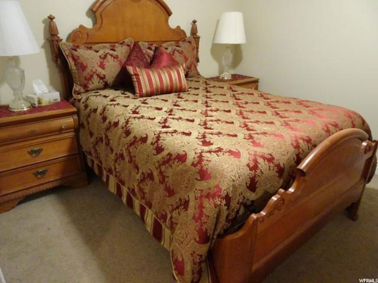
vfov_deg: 56.8
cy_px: 142
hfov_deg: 71.6
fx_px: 262
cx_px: 189
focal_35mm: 24
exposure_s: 1/30
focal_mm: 4.1
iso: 1600
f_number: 3.5
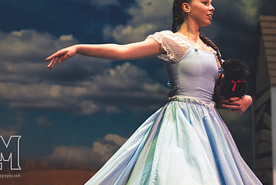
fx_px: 882
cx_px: 163
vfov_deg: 11.9
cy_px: 62
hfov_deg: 17.8
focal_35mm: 115
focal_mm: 70
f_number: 2.8
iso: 1250
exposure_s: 1/250
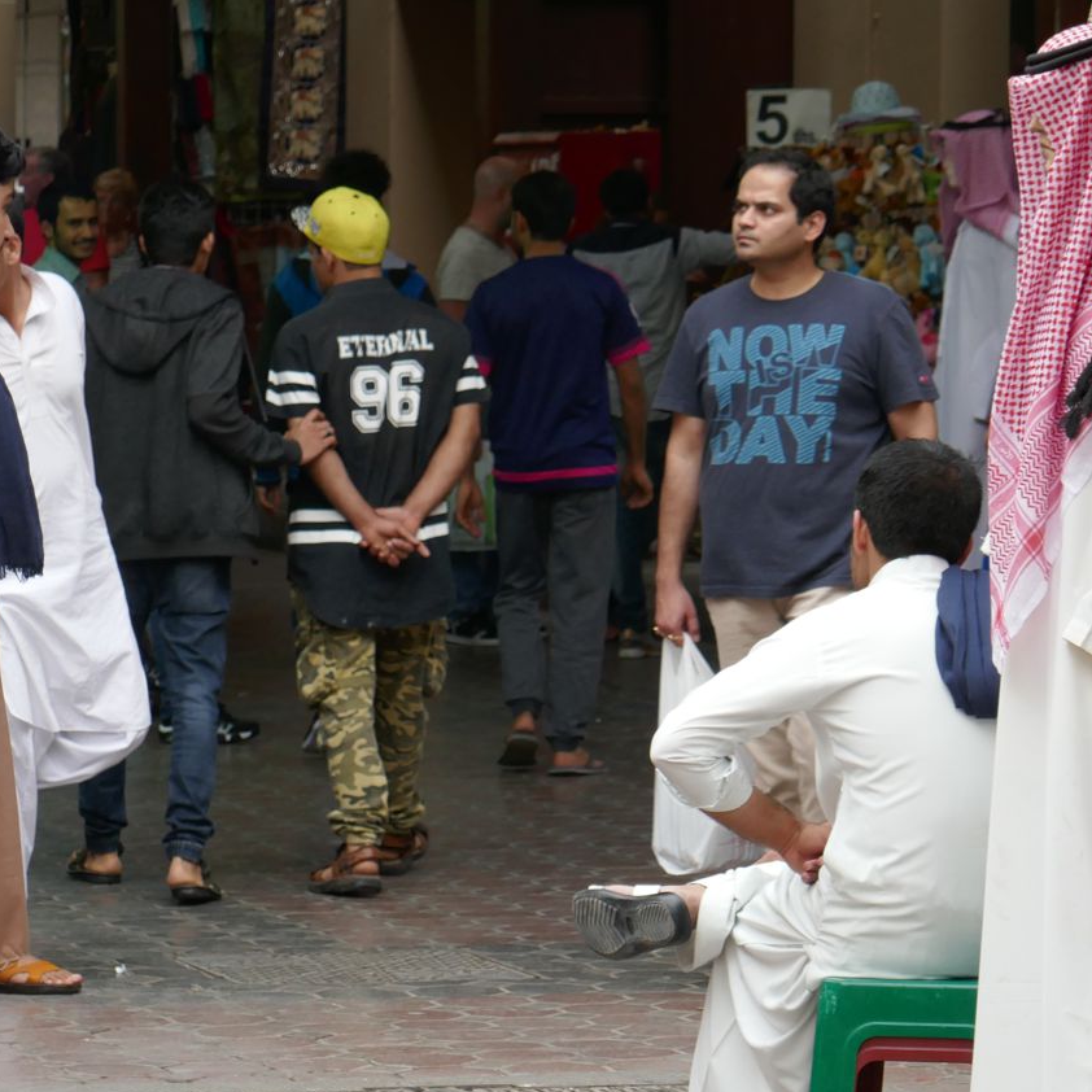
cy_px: 645
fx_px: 7923
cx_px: 363
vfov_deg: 7.9
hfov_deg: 7.9
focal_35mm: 222
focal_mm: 50.2
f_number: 5.7
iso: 500
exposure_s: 1/125
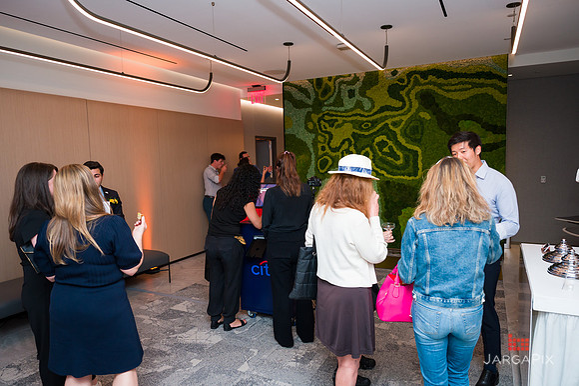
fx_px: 389
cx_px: 292
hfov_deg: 73.3
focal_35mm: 24
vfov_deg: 52.7
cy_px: 191
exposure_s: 1/160
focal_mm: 24
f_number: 3.2
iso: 800
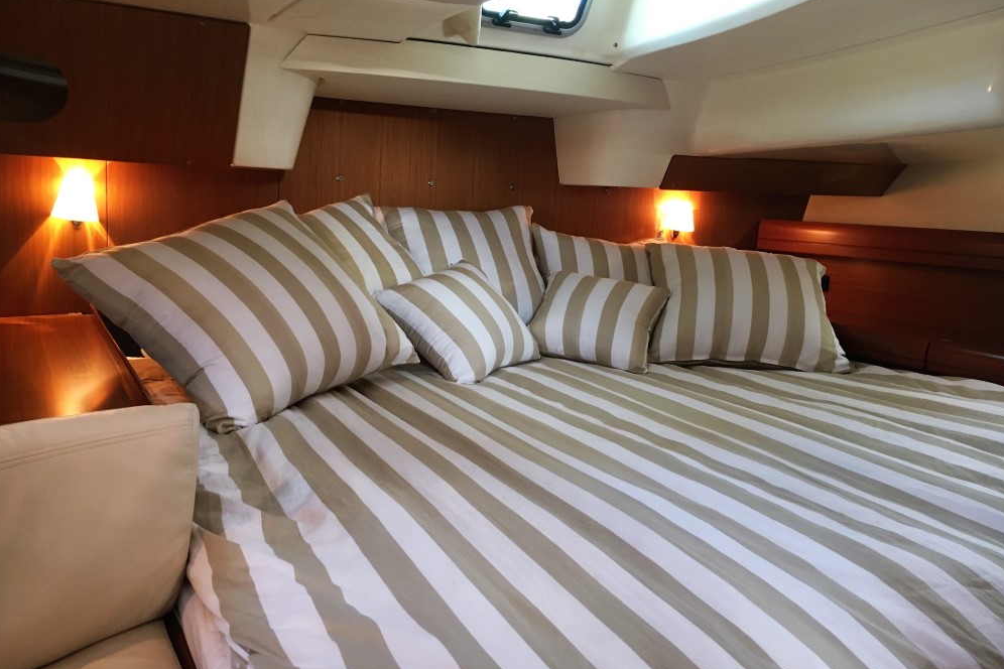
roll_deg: -2.3
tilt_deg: -5.9
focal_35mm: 31
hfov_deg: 60.3
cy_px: 294
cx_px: 509
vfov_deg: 42.3
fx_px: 864
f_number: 2.2
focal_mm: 4.15
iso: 160
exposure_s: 1/33
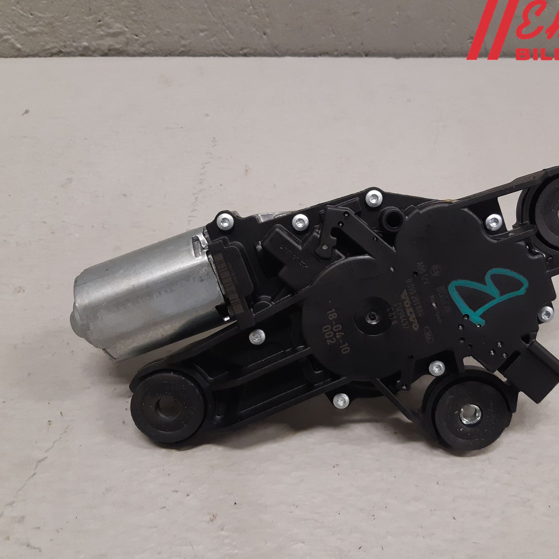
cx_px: 315
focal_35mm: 31
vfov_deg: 52.5
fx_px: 566
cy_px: 281
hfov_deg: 52.4
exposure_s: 1/50
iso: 125
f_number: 1.7
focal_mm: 3.93
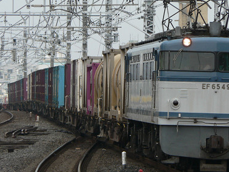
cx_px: 133
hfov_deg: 5.0
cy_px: 79
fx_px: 2648
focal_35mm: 400
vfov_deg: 3.7
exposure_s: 1/1000
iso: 100
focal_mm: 52.5
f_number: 4
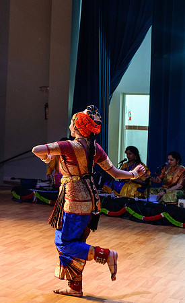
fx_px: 599
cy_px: 114
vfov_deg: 28.3
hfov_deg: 16.6
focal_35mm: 73
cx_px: -55
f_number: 2.8
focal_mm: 38
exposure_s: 1/250
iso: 2000
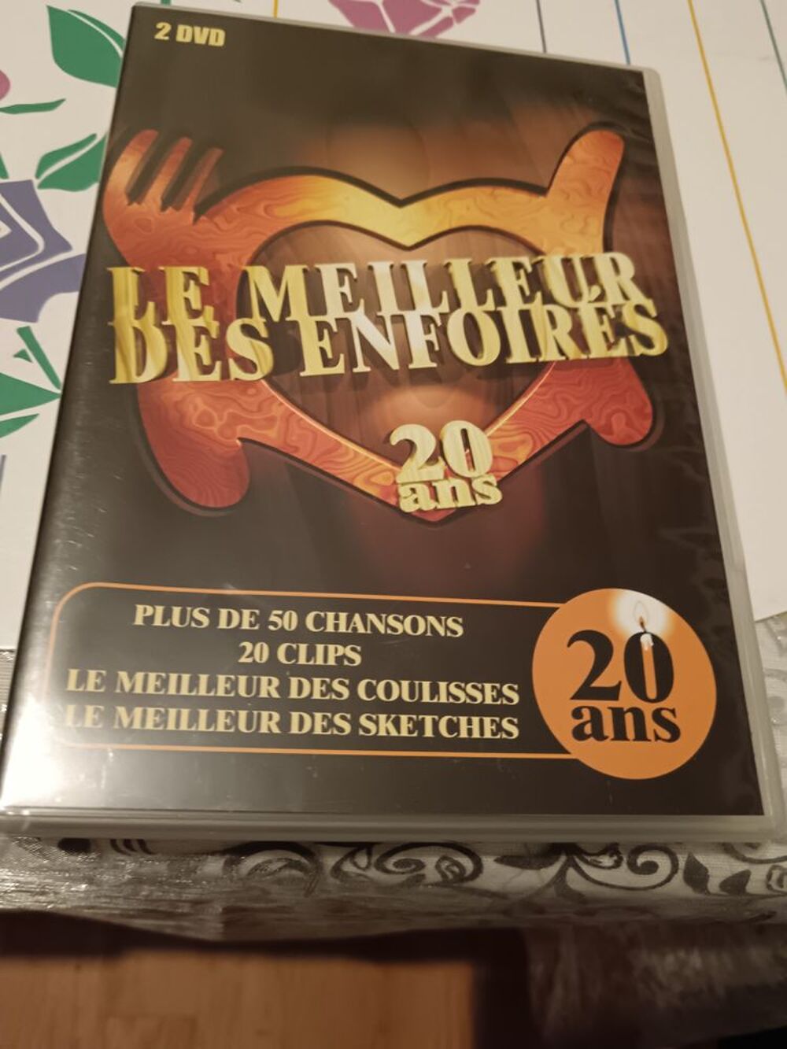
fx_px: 818
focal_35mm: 27
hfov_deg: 51.4
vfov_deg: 65.3
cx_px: 394
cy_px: 524
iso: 2656
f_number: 1.9
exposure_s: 1/24
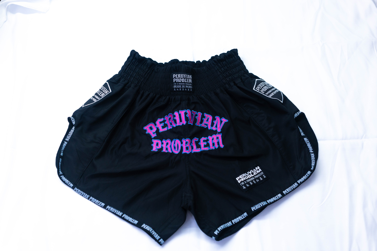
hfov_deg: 54.4
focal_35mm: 35
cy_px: 126
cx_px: 188
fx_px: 366
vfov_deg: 37.9
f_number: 2.8
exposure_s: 1/250
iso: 500
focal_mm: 35
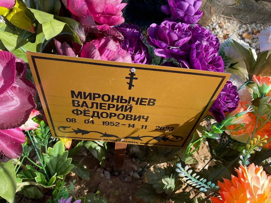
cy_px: 102
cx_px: 136
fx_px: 204
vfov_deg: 53.1
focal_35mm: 26
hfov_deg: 67.3
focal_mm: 4.25
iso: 32
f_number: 1.8
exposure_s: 1/654
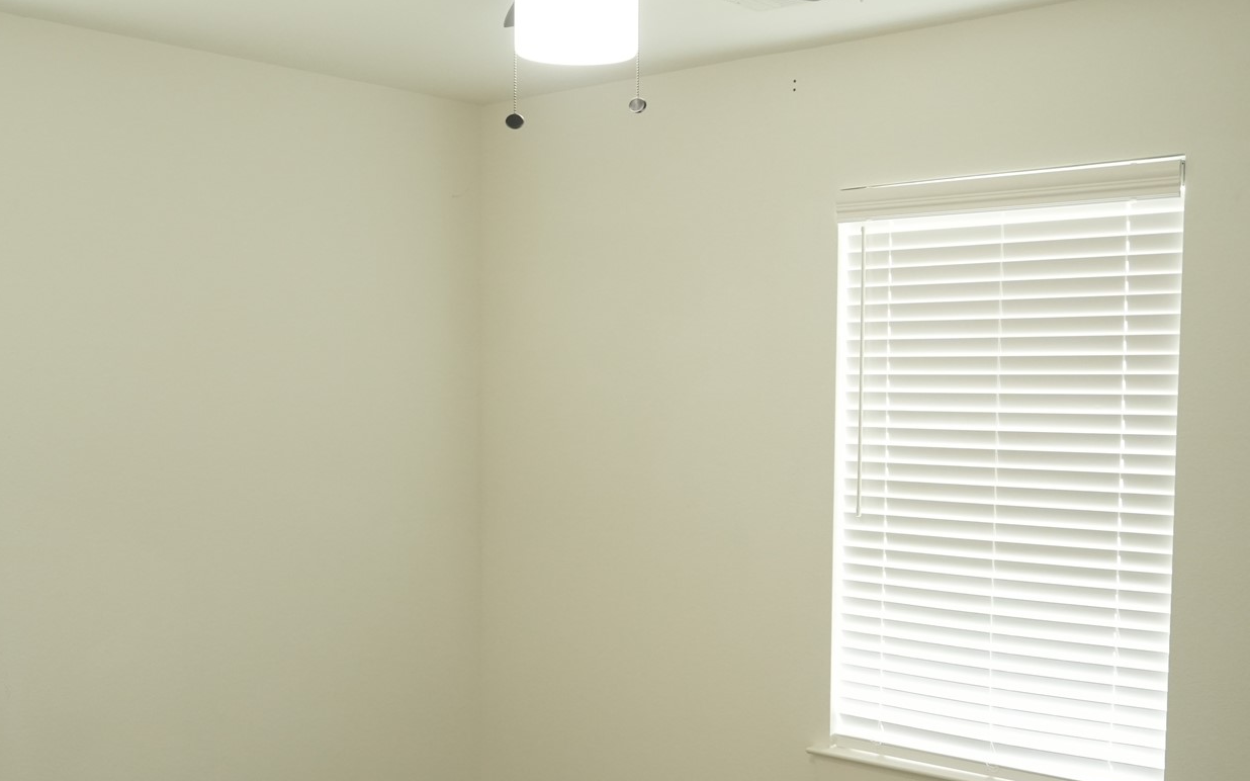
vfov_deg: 29.7
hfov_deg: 46.2
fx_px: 1465
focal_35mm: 43
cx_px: 585
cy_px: 486
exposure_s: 1/200
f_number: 2.8
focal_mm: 24
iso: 2000
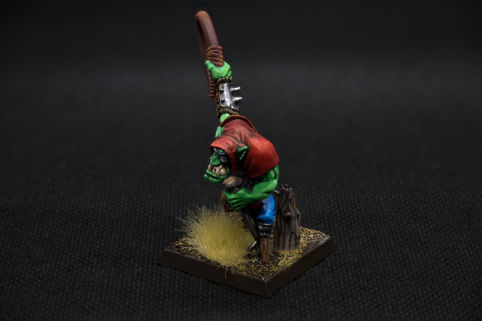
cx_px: 241
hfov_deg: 21.9
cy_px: 160
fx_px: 1245
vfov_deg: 14.7
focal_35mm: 93
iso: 64
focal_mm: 93
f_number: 5.6
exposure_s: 1/30
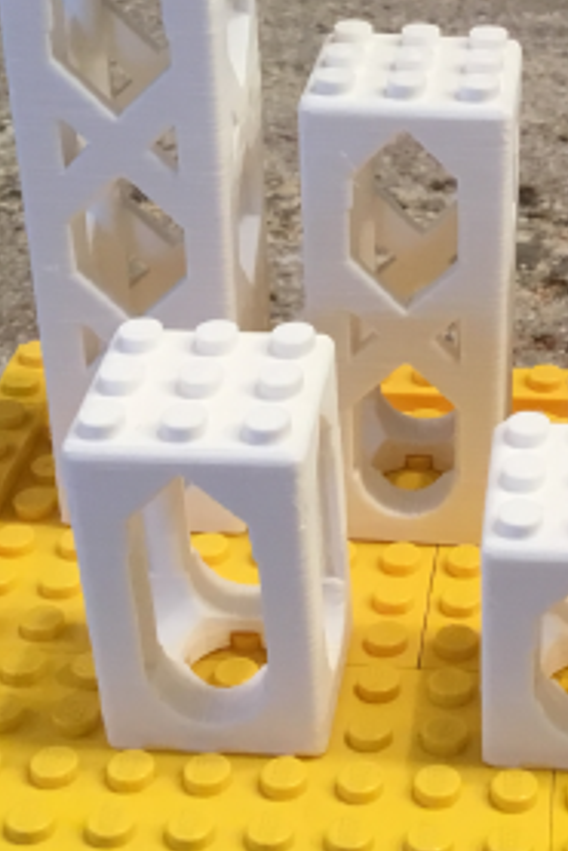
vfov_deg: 32.4
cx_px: 517
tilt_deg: -29.3
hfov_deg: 21.4
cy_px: 436
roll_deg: -0.1
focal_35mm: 62
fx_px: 1465
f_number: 2.4
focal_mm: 3.3
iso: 64
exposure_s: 1/30
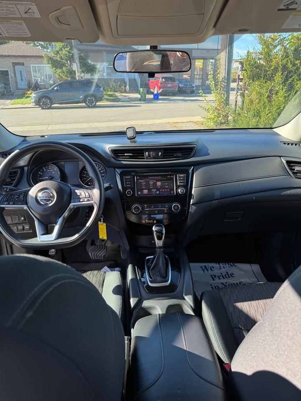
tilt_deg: -22.4
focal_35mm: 24
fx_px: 278
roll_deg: -1.1
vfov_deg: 71.6
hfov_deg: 56.8
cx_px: 150
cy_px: 200
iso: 80
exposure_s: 1/280
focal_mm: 6.76
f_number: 1.78
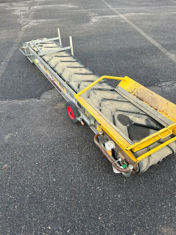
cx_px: 88
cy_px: 118
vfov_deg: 67.3
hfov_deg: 53.1
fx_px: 176
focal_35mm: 26
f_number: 1.5
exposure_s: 1/991
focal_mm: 5.7
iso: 50
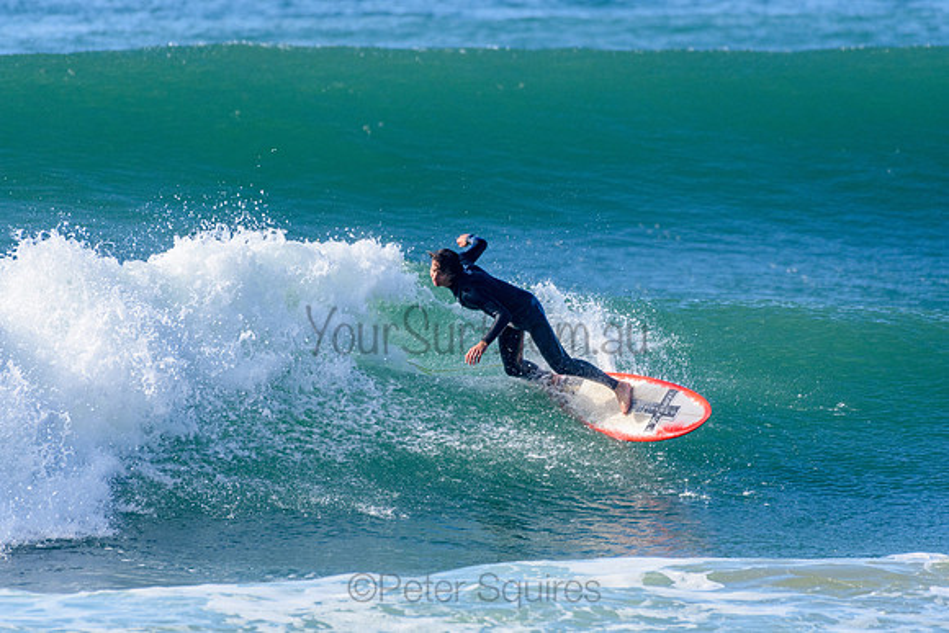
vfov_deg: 1.8
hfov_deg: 2.7
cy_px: 316
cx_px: 474
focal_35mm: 750
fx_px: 19775
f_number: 5.6
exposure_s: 1/2000
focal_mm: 500
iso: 500
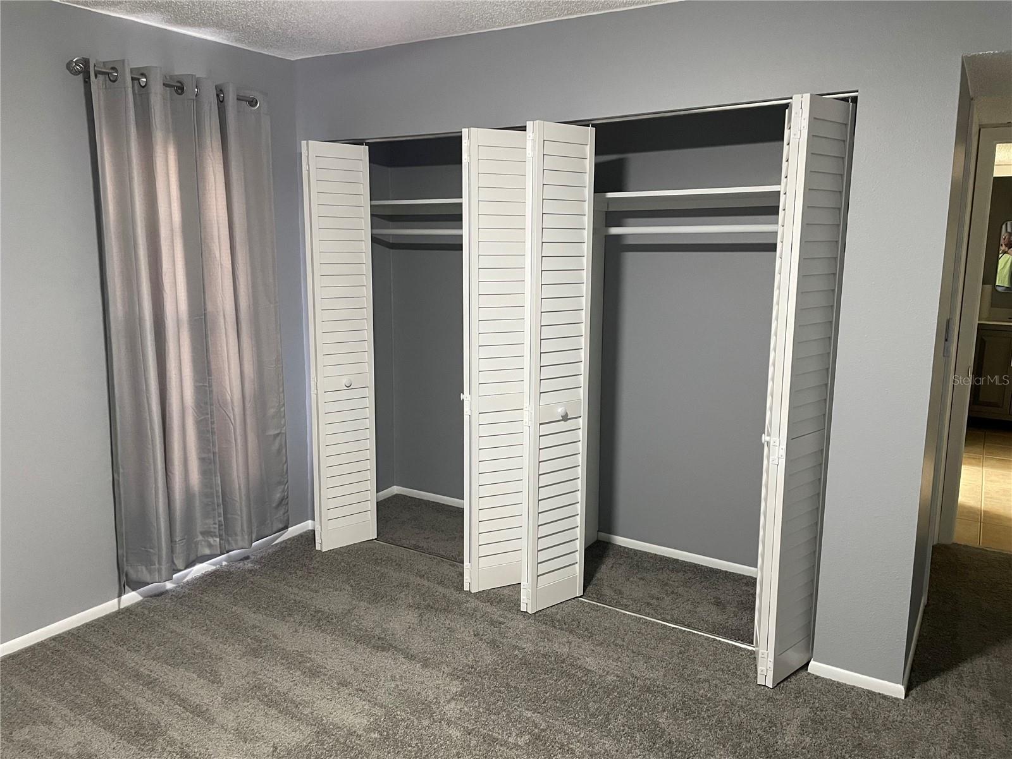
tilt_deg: -10.0
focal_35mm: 26
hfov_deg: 67.3
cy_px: 380
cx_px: 506
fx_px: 760
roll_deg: +0.2
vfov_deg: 53.1
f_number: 1.6
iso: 400
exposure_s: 1/60
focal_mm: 4.2
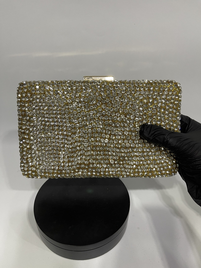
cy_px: 134
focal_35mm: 25
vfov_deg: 69.4
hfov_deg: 54.9
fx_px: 194
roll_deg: +0.2
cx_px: 100
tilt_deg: -34.4
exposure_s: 1/50
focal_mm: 5.1
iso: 125
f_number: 1.6
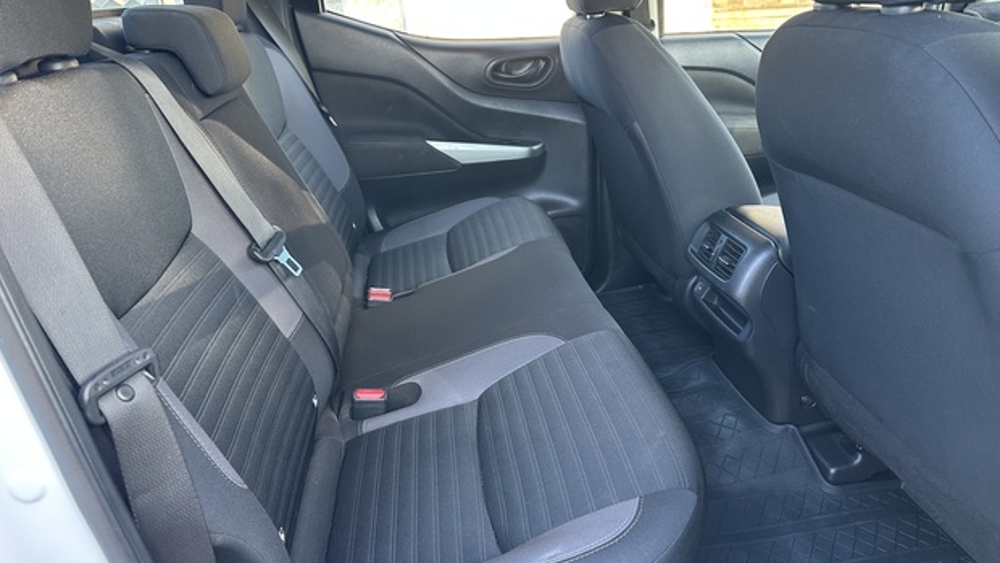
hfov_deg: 69.8
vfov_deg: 42.8
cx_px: 485
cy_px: 247
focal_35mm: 27
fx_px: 716
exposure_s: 1/121
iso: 200
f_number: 1.78
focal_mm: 6.86
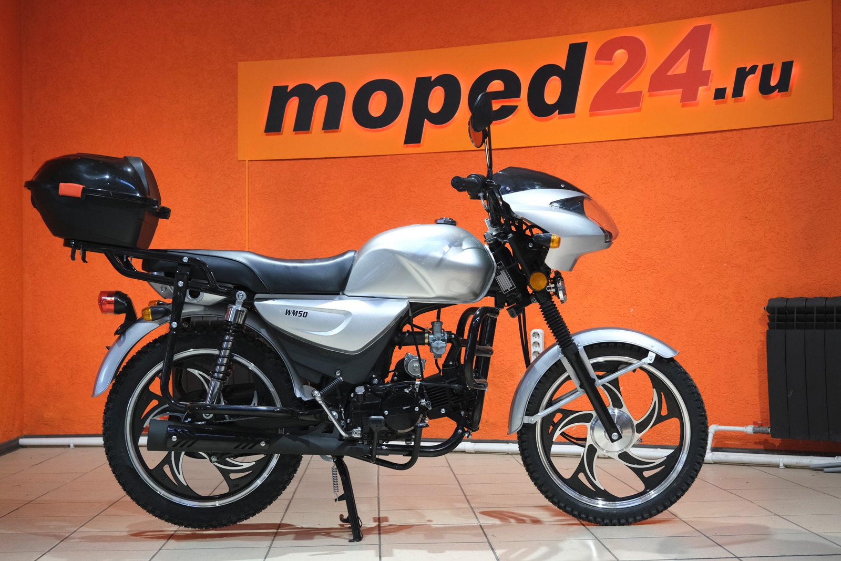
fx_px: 1145
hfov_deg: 40.3
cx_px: 420
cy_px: 280
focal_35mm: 49
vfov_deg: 27.5
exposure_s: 1/100
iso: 1600
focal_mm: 32.5
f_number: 4
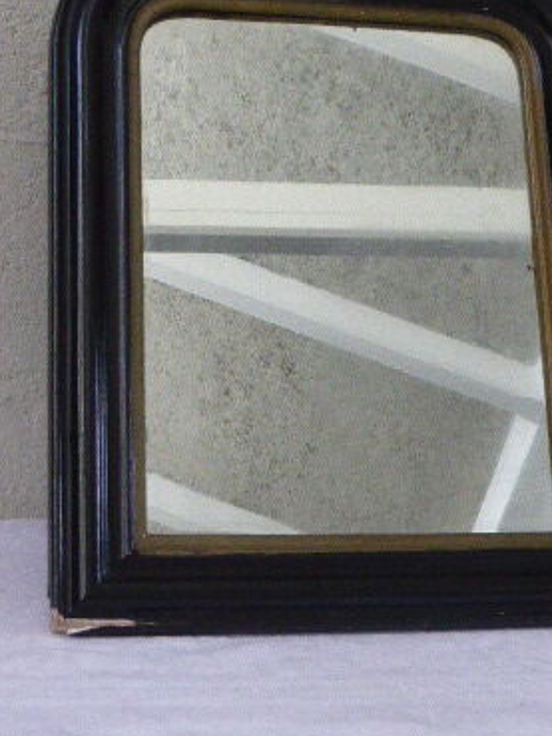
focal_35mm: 92
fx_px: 1955
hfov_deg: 16.1
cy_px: 108
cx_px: 329
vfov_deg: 21.0
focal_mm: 9
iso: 800
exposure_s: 1/80
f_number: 4.4
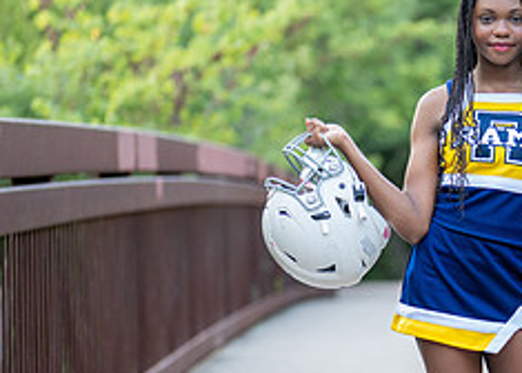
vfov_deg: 9.6
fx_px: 2210
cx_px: 509
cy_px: 292
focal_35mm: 149
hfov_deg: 13.3
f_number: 1.2
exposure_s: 1/500
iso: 400
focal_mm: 50
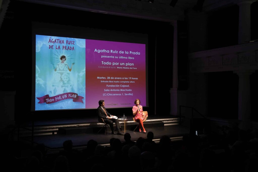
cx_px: 129
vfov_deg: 34.2
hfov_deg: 49.5
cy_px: 86
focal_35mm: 39
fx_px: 280
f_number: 3.2
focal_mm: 39
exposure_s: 1/160
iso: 1250
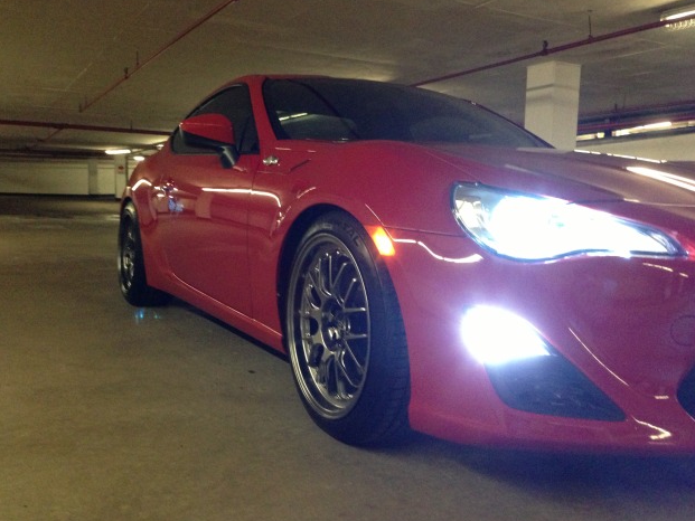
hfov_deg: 53.9
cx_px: 356
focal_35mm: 34
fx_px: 683
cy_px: 265
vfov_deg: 41.8
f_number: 2.4
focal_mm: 4.13
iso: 500
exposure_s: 1/15
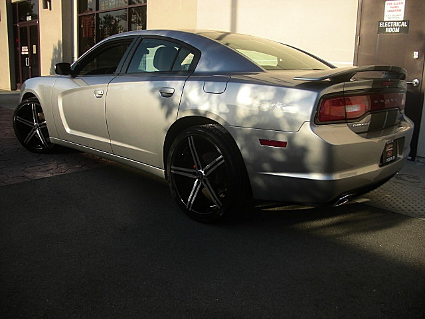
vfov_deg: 39.7
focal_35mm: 36
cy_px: 160
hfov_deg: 51.4
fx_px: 442
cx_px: 212
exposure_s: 1/500
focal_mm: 6.3
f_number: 2.8
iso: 50
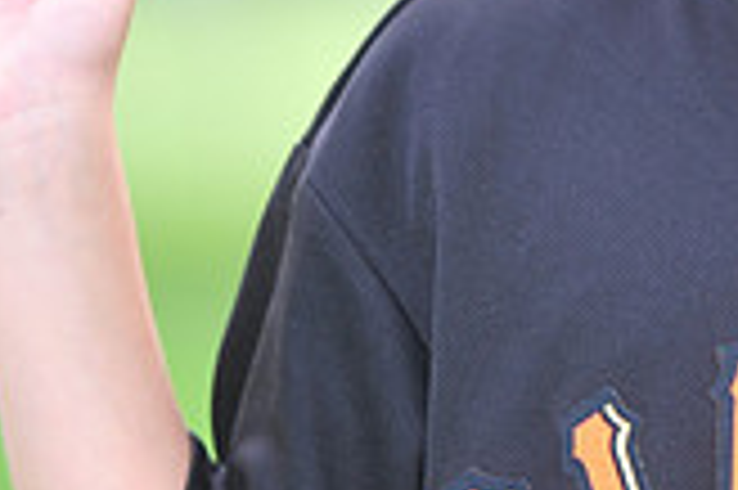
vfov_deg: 1.9
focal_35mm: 709
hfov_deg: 2.9
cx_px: 972
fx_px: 14520
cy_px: -171
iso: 200
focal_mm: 200
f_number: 4.5
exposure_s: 1/160
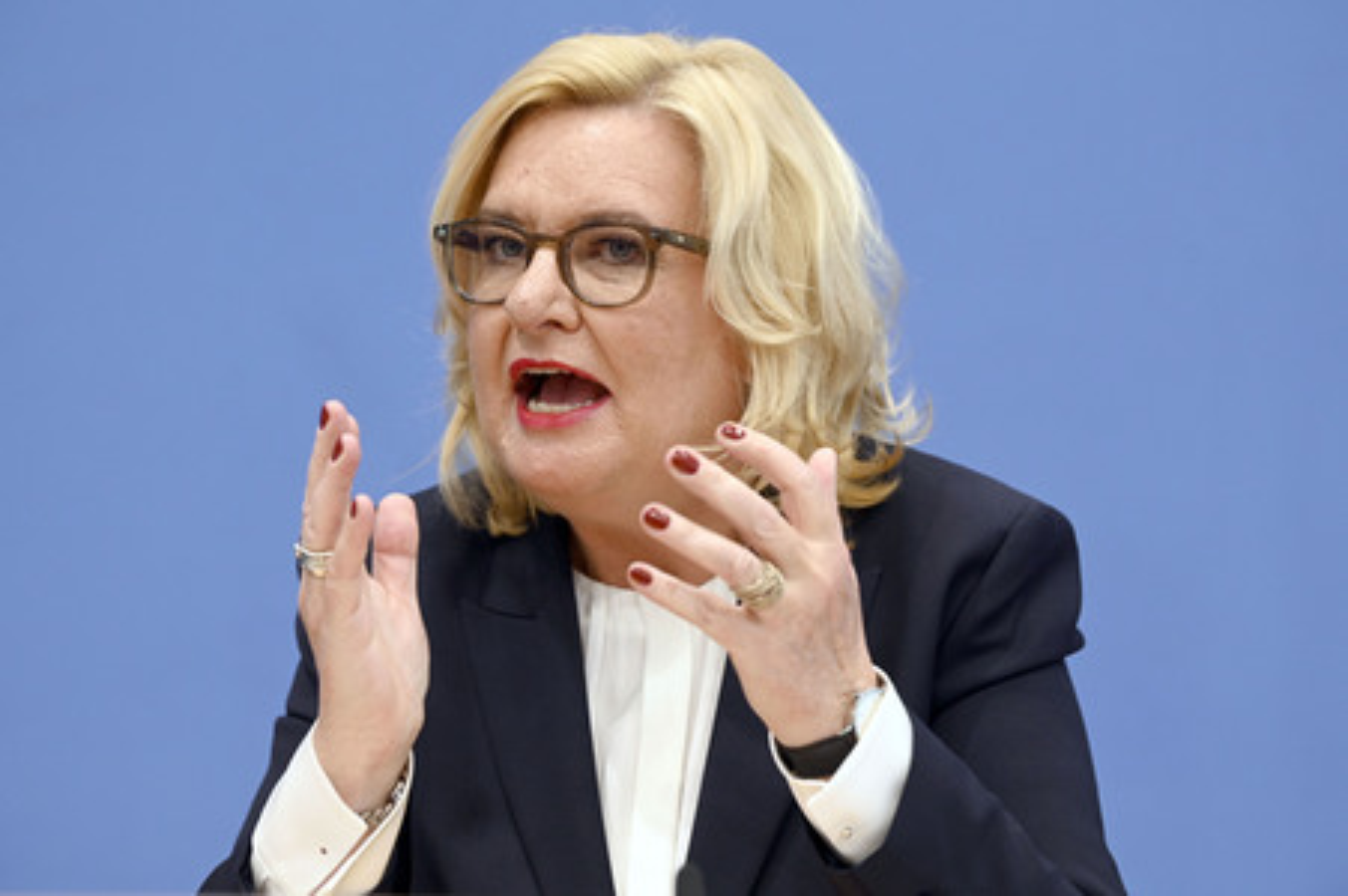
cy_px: 448
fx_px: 4565
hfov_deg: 16.8
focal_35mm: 122
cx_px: 674
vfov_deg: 11.2
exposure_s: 1/400
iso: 2000
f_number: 4.5
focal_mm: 122
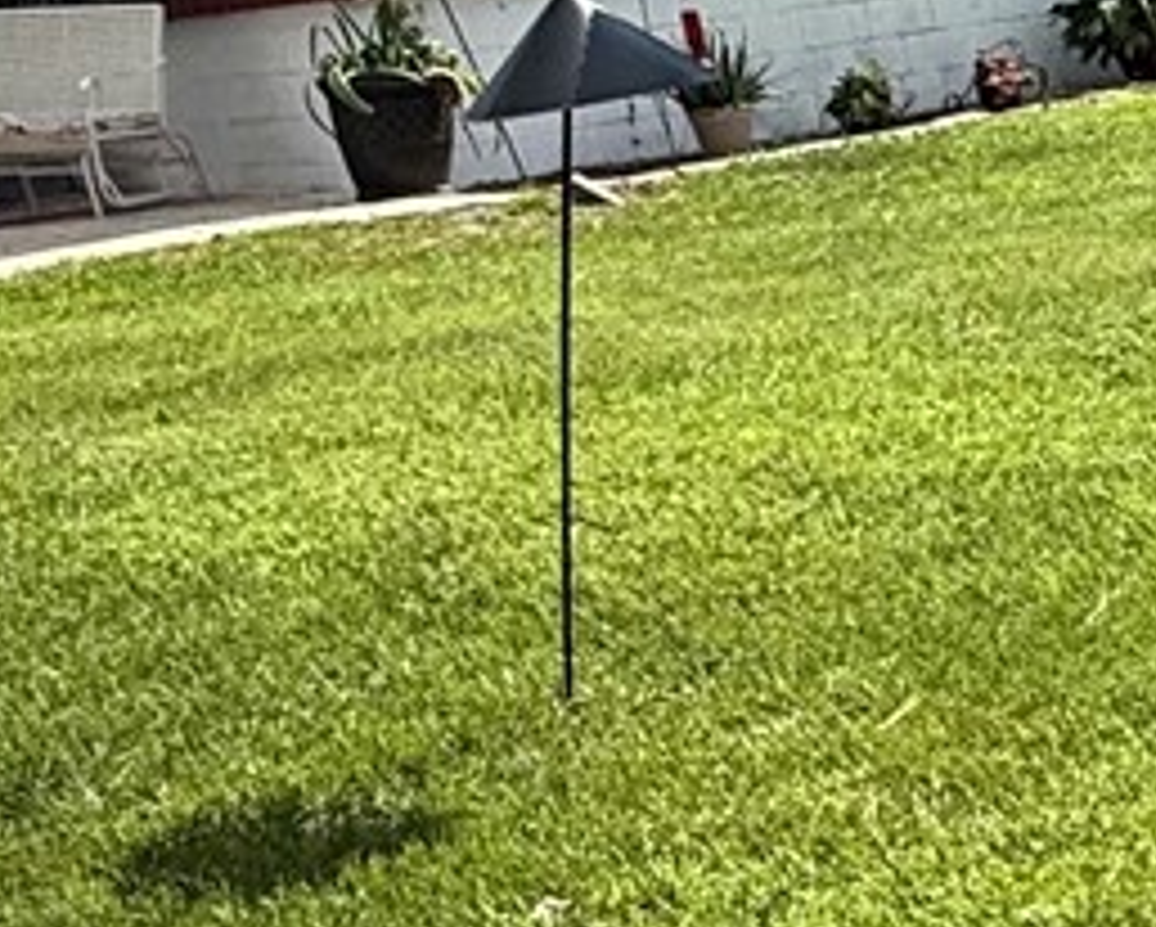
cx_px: 1741
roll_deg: +5.9
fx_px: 2910
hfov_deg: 19.5
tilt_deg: -14.7
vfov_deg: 18.0
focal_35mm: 85
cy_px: 648
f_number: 2.2
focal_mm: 2.22
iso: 50
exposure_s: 1/1259
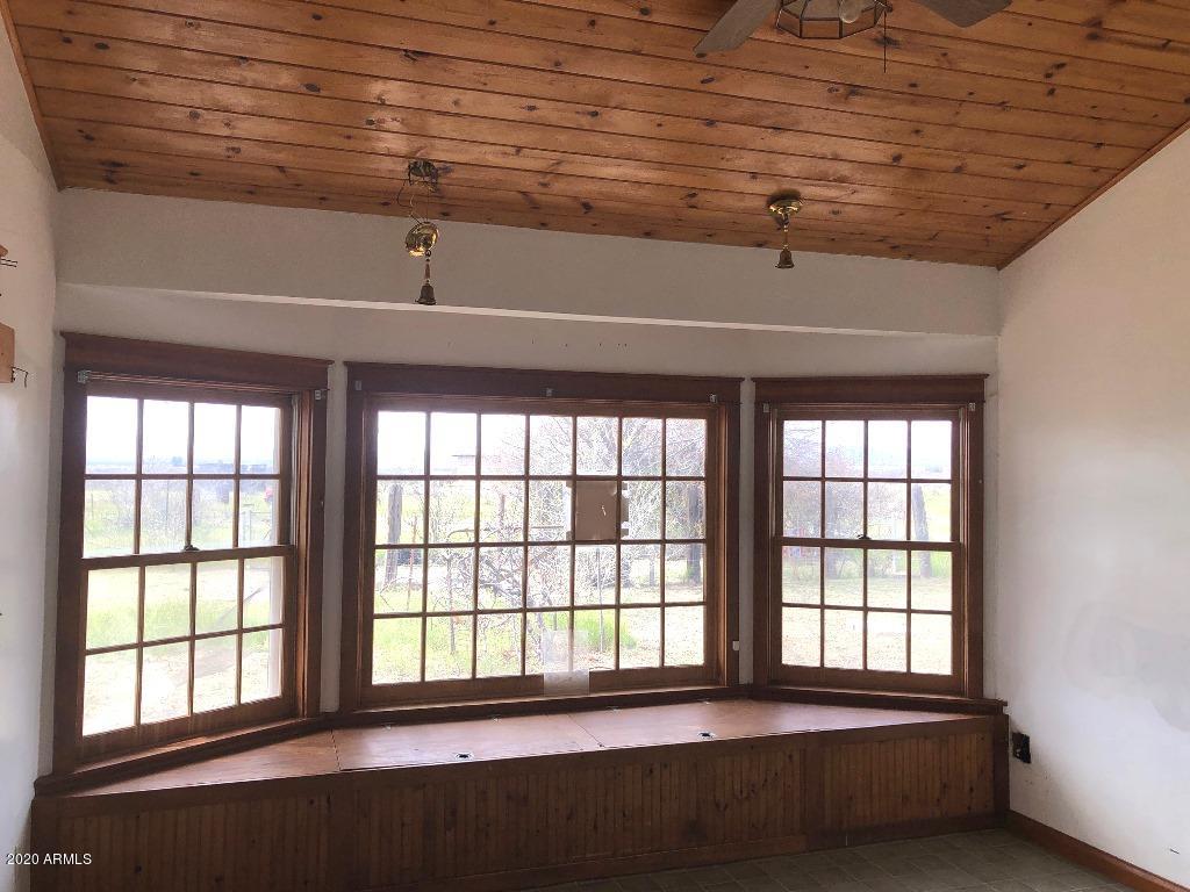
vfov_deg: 49.7
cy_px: 446
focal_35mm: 28
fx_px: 963
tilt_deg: +1.3
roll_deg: -0.2
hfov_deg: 63.4
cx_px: 595
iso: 20
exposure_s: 1/228
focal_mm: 3.99
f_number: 1.8
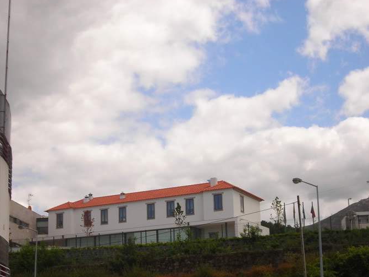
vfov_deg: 25.2
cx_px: 199
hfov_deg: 33.2
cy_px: 171
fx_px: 618
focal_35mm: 58
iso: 50
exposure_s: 1/220
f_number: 6.4
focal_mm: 6.3
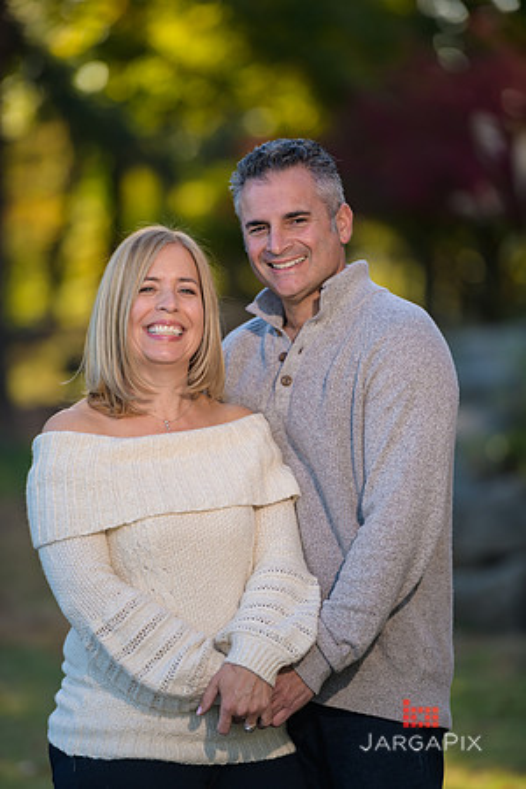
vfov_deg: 10.3
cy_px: 394
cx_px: 263
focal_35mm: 200
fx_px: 4383
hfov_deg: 6.9
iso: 200
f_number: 3.2
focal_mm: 200
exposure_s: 1/500
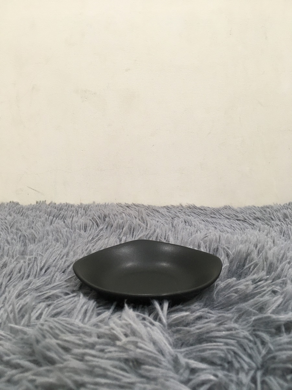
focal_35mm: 29
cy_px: 195
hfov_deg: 48.2
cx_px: 146
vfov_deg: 61.7
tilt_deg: -10.8
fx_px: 326
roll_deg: -0.5
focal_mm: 4.15
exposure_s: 1/33
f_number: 2.2
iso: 125
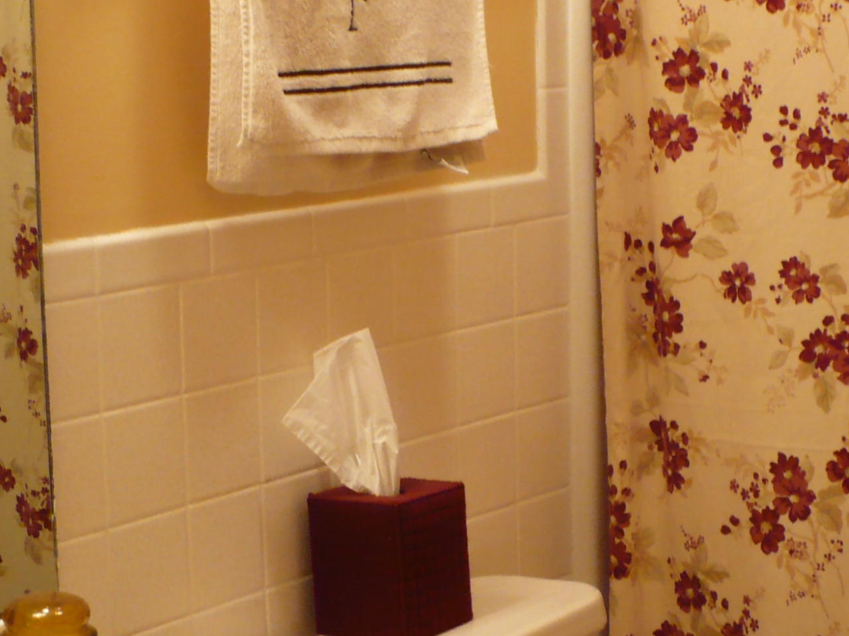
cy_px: 350
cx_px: 599
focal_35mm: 86
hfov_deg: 22.6
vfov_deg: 17.2
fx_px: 2109
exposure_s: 1/30
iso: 200
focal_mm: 6.1
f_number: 2.8
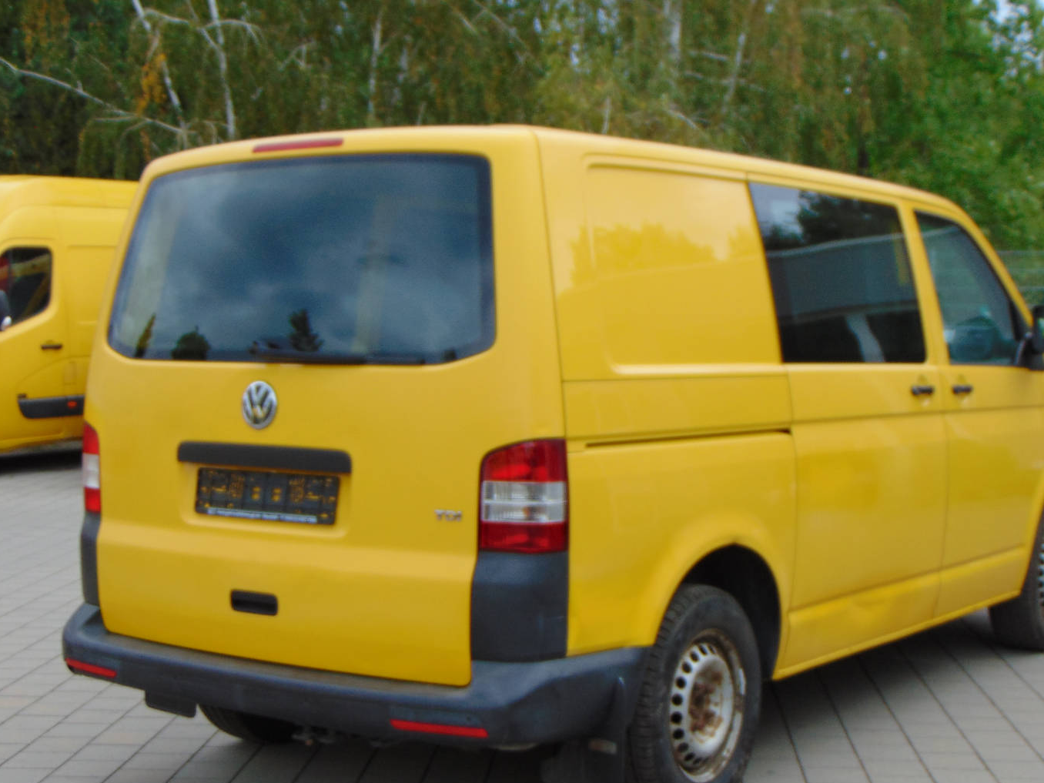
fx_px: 1779
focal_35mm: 59
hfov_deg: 32.7
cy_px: 456
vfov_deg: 24.8
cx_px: 545
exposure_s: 1/500
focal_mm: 9
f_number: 3.5
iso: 80
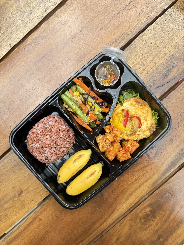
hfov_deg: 56.8
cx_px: 92
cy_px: 122
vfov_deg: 71.6
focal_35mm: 24
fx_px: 170
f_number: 1.78
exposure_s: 1/461
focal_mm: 6.76
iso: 80
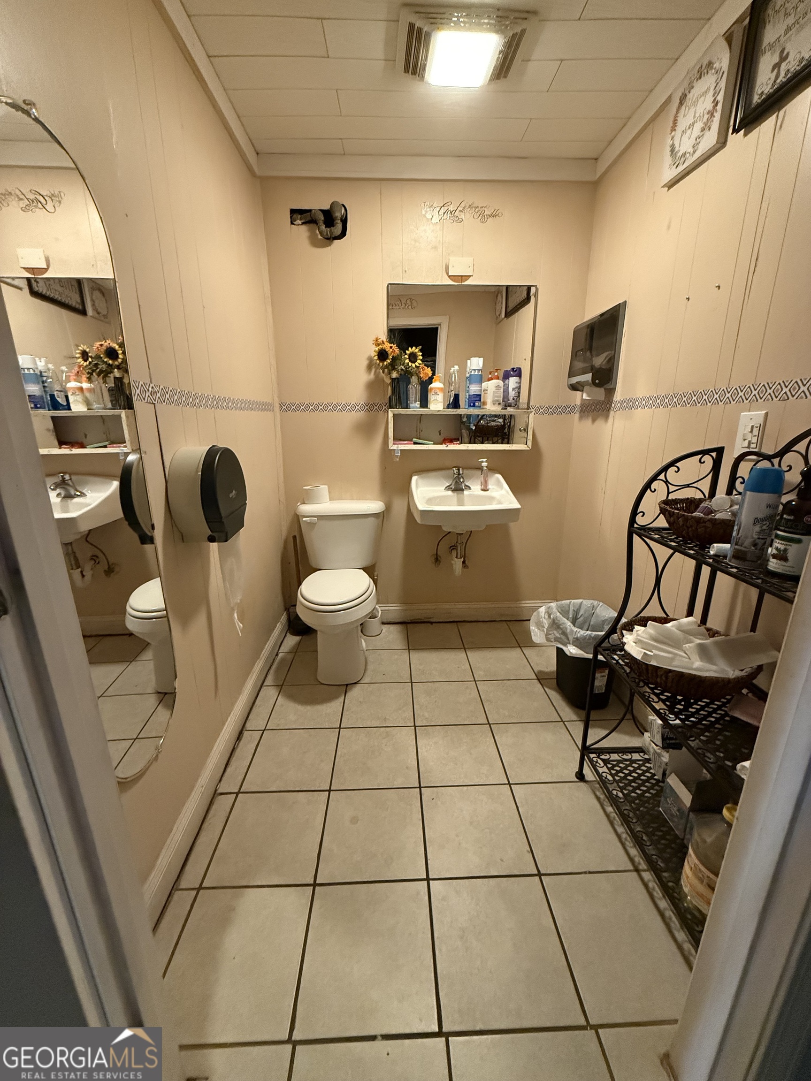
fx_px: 437
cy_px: 540
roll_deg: -0.7
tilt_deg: -15.0
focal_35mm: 14
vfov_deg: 102.1
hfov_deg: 85.7
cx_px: 406
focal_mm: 2.22
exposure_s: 1/60
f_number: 2.2
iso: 800
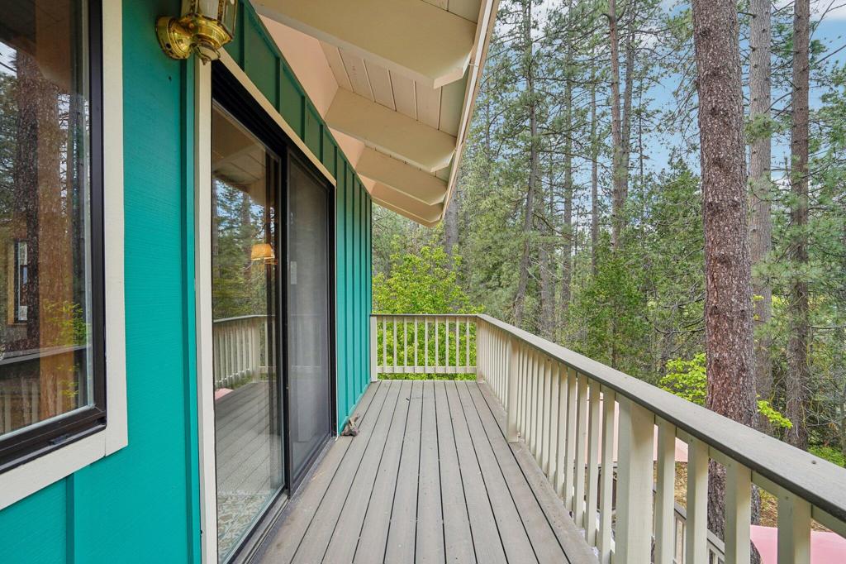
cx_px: 423
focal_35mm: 16
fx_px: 376
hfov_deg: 96.8
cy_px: 282
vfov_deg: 73.7
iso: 100
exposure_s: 1/30
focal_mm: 16
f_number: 8
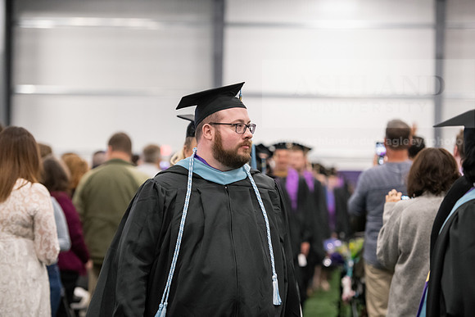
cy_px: 158
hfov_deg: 17.1
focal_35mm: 120
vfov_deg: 11.4
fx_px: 1584
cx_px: 238
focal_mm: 120
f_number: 3.2
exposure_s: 1/200
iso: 3200
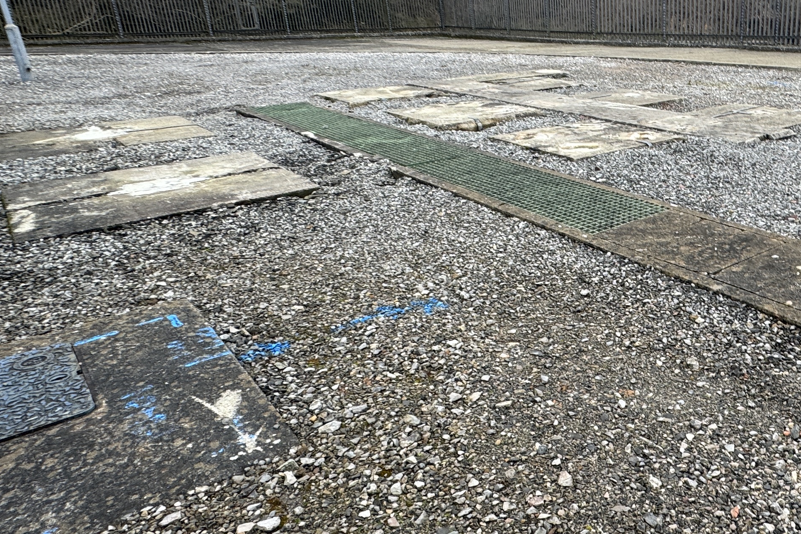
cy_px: 257
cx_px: 638
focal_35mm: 31
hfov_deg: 56.1
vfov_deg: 42.3
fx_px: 690
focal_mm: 2.22
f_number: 2.2
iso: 40
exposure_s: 1/99
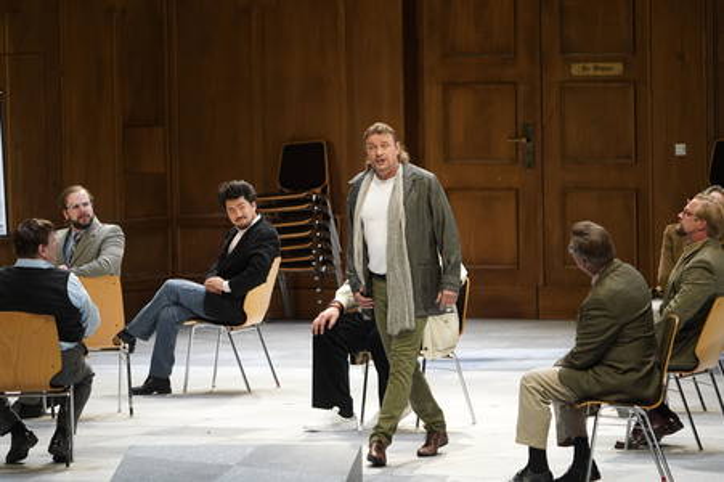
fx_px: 4843
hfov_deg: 8.5
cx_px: 362
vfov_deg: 5.7
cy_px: 241
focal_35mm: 241
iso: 3200
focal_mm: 241
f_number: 5.6
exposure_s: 1/200
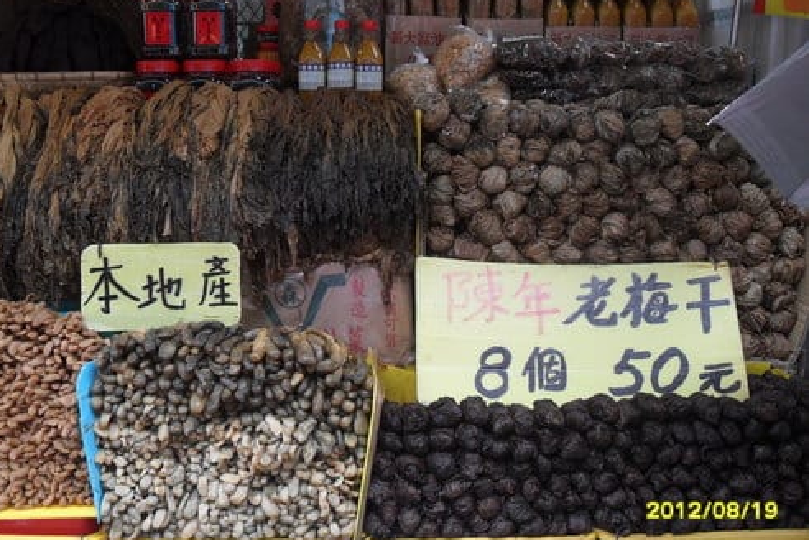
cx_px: 400
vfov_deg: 35.9
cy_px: 261
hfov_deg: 51.9
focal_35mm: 37
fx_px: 831
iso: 100
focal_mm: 6.2
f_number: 2.8
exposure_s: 1/125
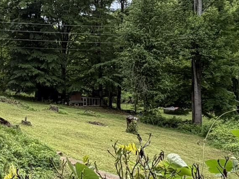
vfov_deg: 29.1
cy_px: 82
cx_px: 28
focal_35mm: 50
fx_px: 345
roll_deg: +2.5
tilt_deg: -2.8
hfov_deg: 36.0
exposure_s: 1/381
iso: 50
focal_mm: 2.22
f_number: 2.2
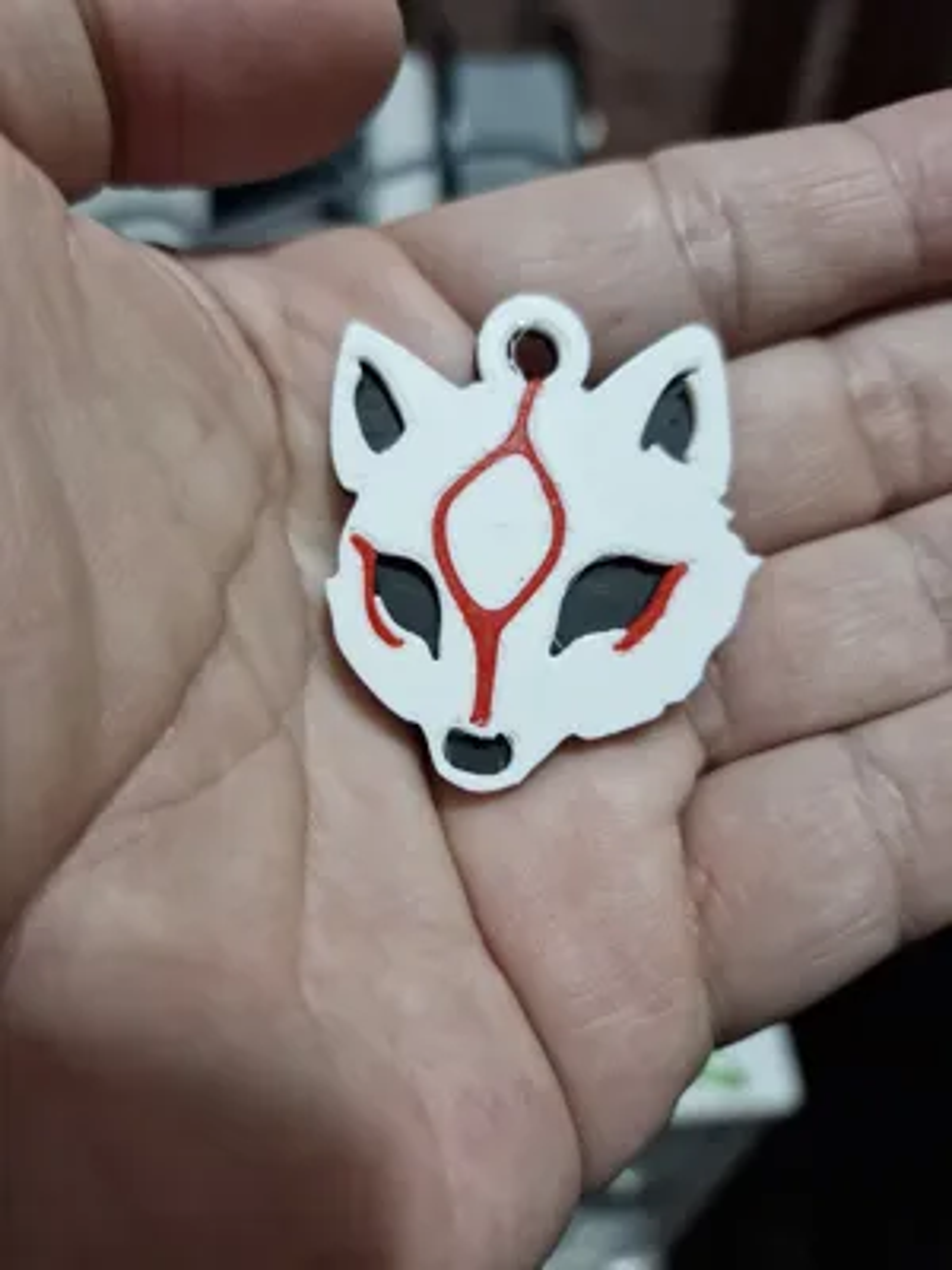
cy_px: 635
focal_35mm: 23
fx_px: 843
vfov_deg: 73.9
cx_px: 476
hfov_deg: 58.9
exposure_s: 1/120
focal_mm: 5.54
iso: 125
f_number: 1.8
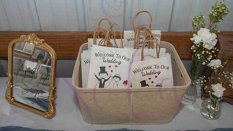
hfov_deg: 61.0
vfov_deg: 36.5
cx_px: 117
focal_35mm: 32
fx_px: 198
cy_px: 52
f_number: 10
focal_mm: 26.5
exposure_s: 1/60
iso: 7200
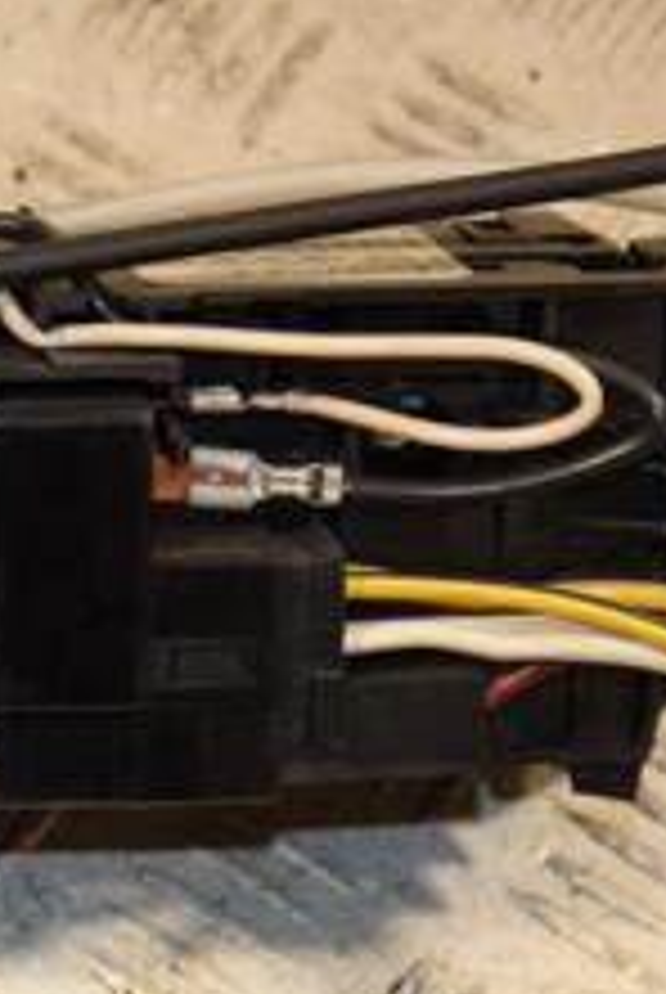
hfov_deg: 9.5
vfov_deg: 14.4
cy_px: 558
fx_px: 3938
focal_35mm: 142
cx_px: -266
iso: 800
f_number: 5
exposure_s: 1/200
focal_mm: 35
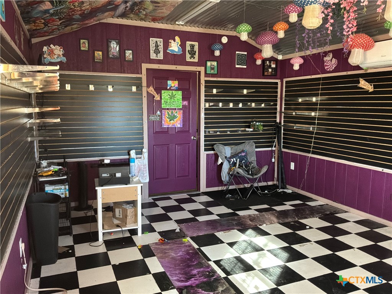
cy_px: 147
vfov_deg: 49.7
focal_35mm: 28
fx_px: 317
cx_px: 196
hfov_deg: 63.4
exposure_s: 1/30
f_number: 1.8
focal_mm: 3
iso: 400
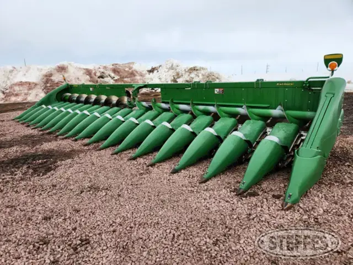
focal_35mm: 23
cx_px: 176
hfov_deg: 73.9
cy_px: 132
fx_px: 235
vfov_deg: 58.9
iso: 20
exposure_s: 1/2088
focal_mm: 5.4
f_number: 1.8
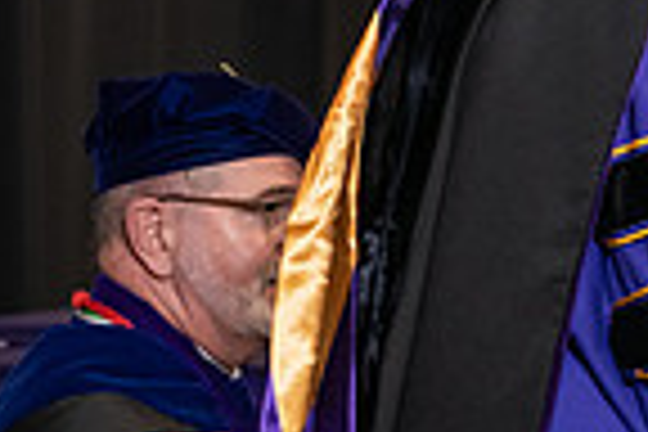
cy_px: -25
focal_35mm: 250
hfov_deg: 8.0
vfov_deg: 5.5
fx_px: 4500
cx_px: 1174
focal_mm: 62
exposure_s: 1/125
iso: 2000
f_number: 5
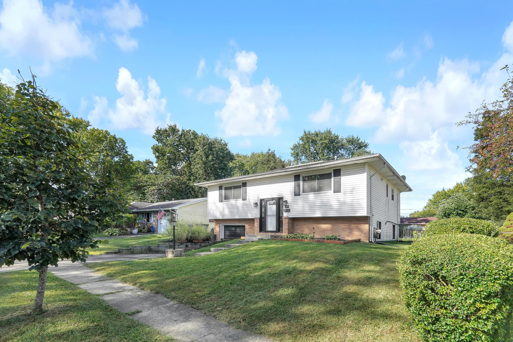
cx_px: 256
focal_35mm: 16
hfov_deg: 95.0
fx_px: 235
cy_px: 171
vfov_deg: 72.1
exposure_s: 1/250
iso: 250
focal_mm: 11
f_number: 7.1
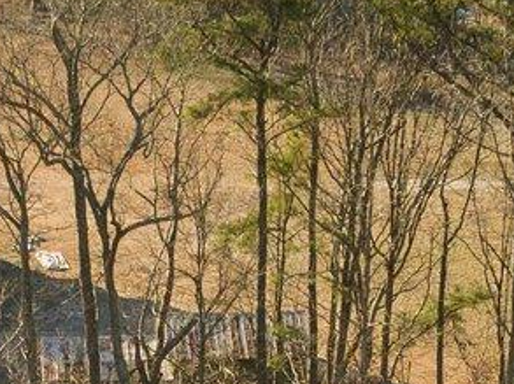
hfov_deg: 11.8
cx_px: 147
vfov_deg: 8.4
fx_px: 2492
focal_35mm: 168
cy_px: 739
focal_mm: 12.29
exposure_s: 1/2000
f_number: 2.8
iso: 360
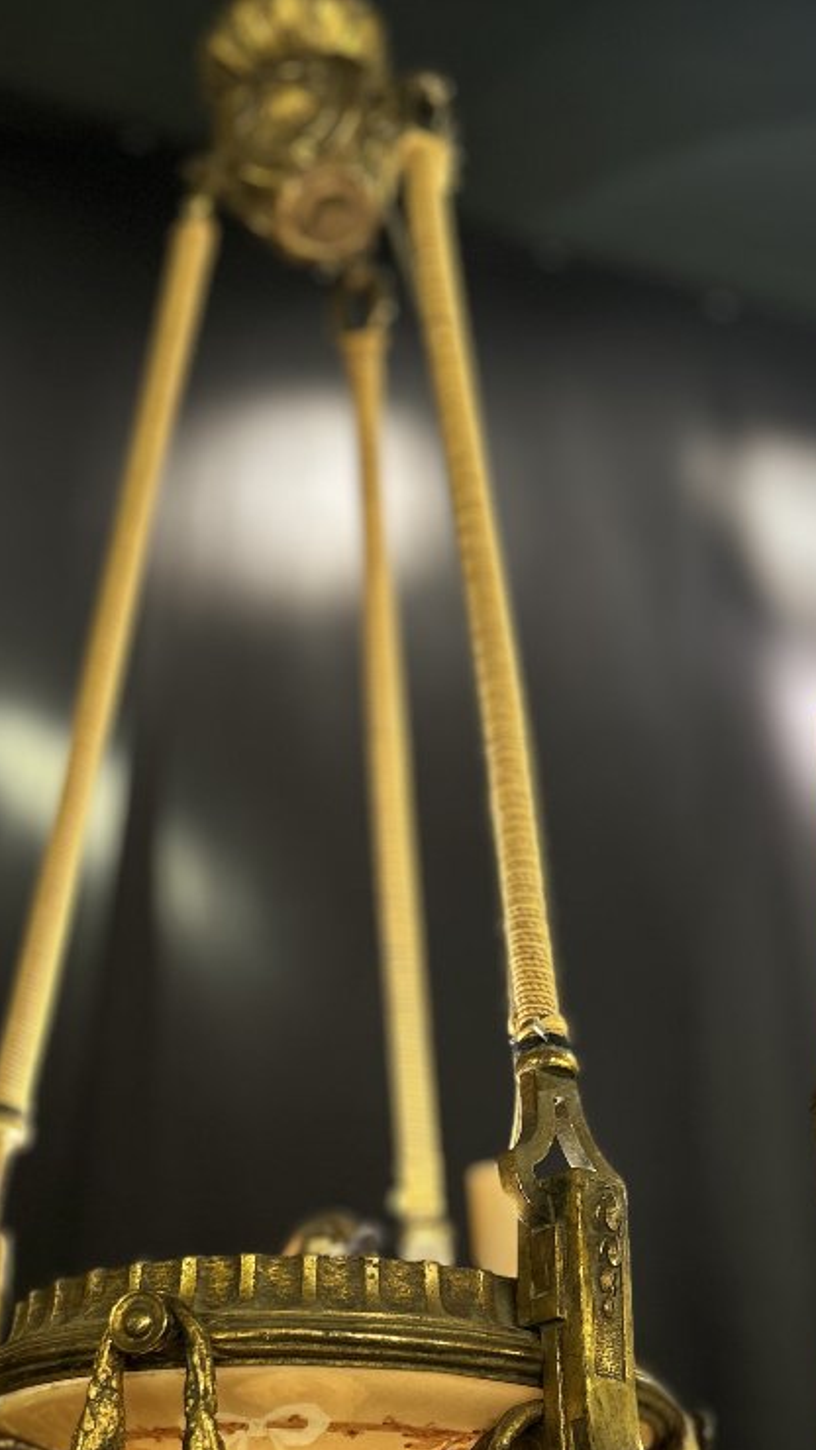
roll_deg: -0.8
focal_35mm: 46
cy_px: 1081
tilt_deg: +22.6
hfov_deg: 25.9
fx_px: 1768
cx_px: 277
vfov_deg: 43.2
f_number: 1.5
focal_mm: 5.7
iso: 50
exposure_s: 1/100
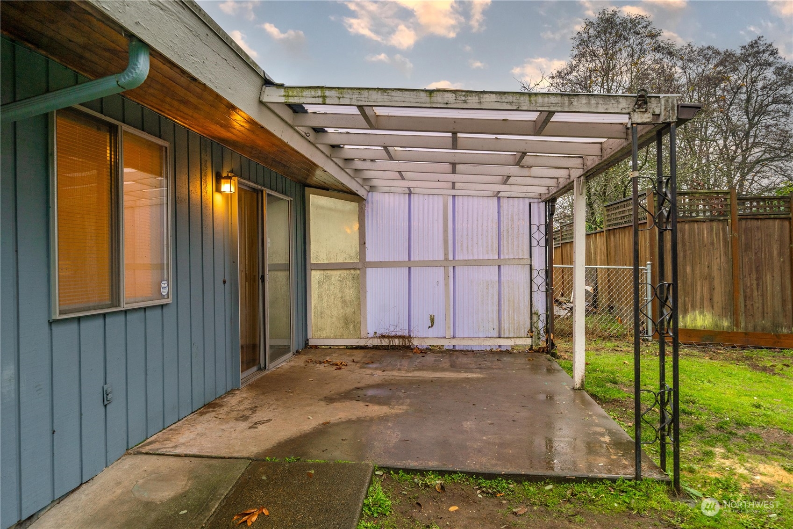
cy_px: 264
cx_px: 396
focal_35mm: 24
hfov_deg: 73.7
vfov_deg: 53.1
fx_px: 529
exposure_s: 1/30
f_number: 7.1
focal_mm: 24
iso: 160
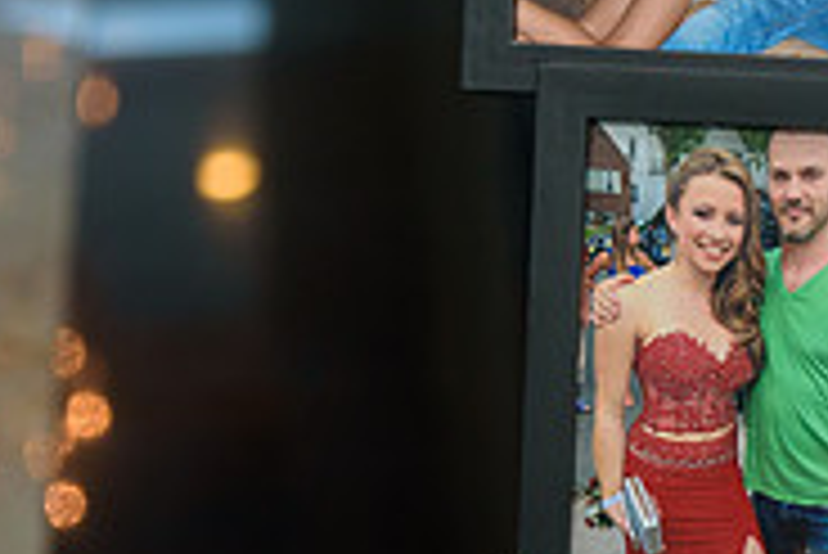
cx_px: 1242
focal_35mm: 164
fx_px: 3775
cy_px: 304
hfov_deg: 12.0
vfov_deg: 8.4
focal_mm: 52
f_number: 3.2
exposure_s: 1/200
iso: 400
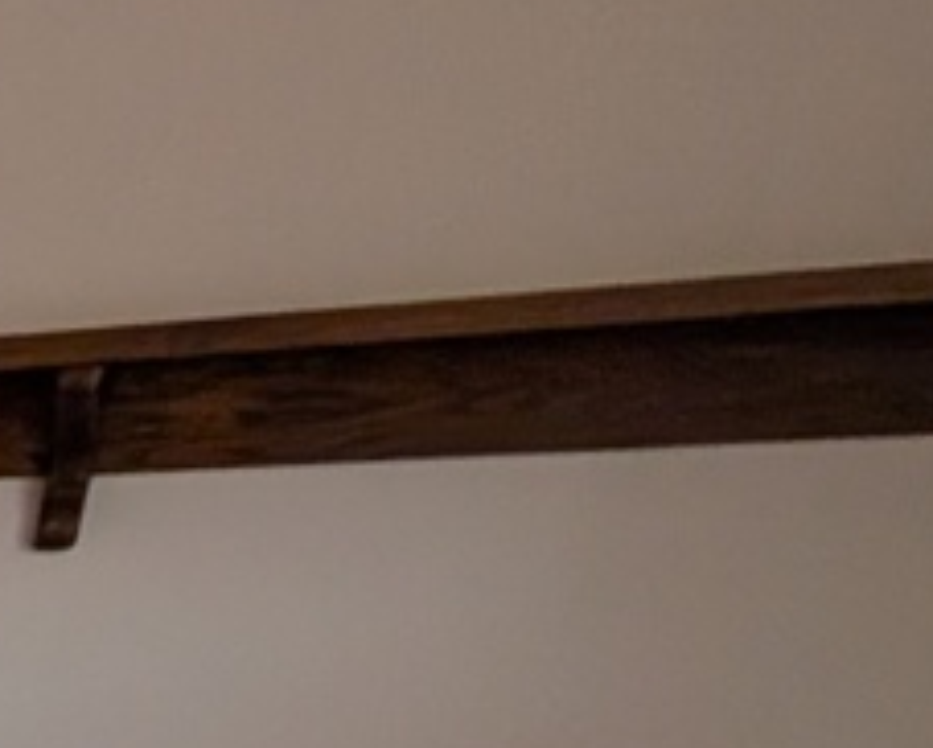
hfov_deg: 11.6
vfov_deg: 17.2
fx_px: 2045
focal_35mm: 74
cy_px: 1315
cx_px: -1850
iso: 159
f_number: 1.7
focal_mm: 2.02
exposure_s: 1/120
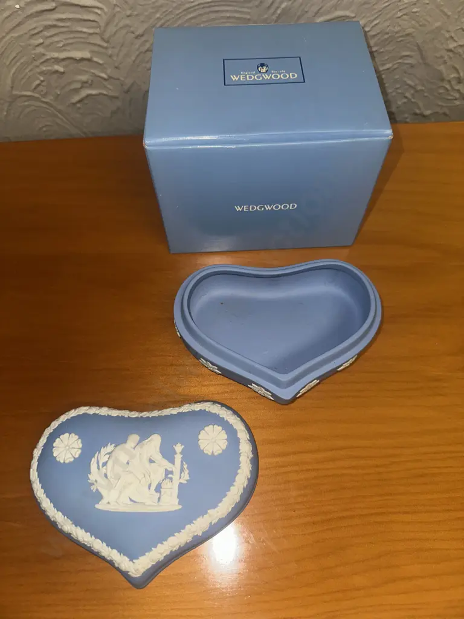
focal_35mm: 24
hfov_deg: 56.8
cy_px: 310
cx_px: 232
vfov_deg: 71.6
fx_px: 429
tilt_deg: -61.3
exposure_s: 1/68
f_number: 1.78
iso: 50
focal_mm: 6.86
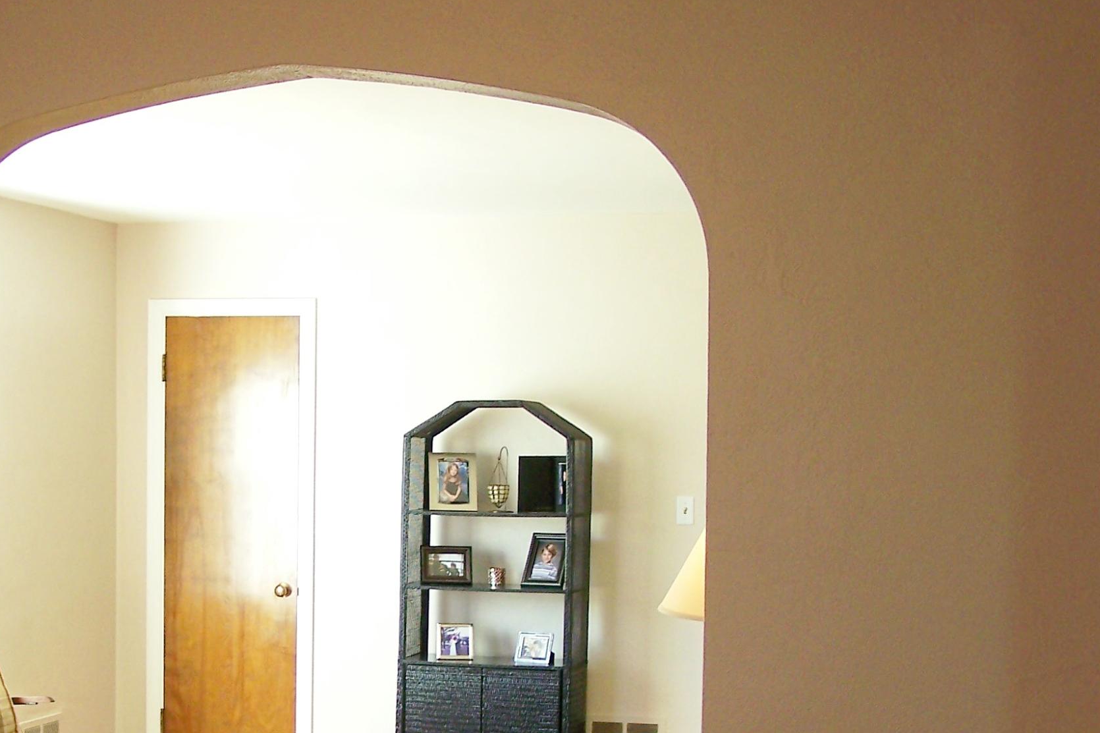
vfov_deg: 19.0
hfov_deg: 28.2
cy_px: 568
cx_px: 329
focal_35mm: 71
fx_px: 2169
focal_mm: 6.3
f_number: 2.8
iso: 64
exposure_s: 1/25
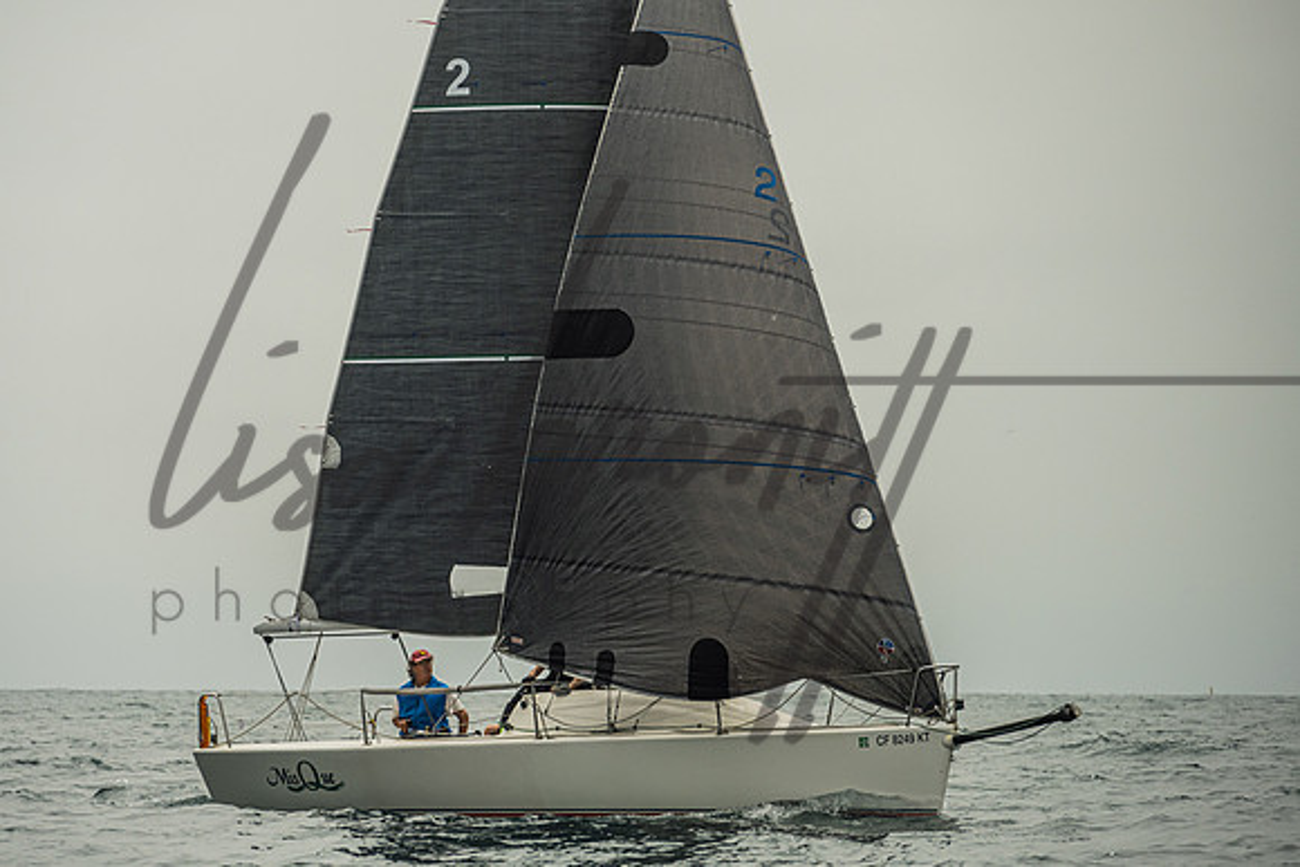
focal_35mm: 245
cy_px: 420
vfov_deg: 5.6
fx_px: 8867
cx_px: 508
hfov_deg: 8.4
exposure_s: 1/2000
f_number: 6.3
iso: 400
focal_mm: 200
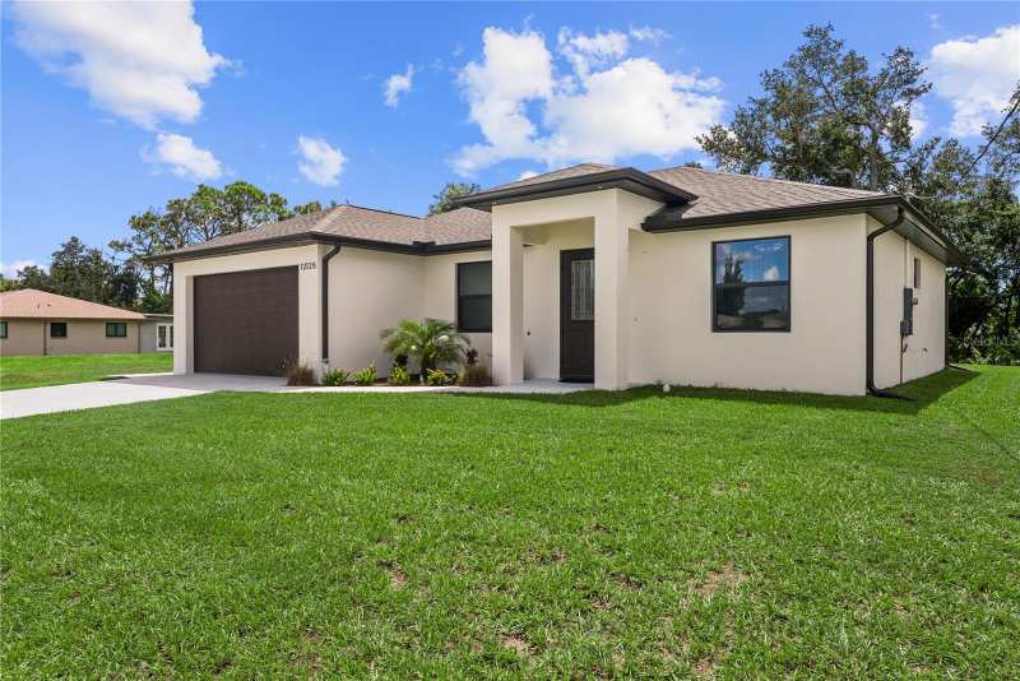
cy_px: 340
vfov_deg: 55.8
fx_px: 643
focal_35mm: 23
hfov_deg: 76.8
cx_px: 510
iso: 400
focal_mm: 22.7
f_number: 9
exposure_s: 1/200
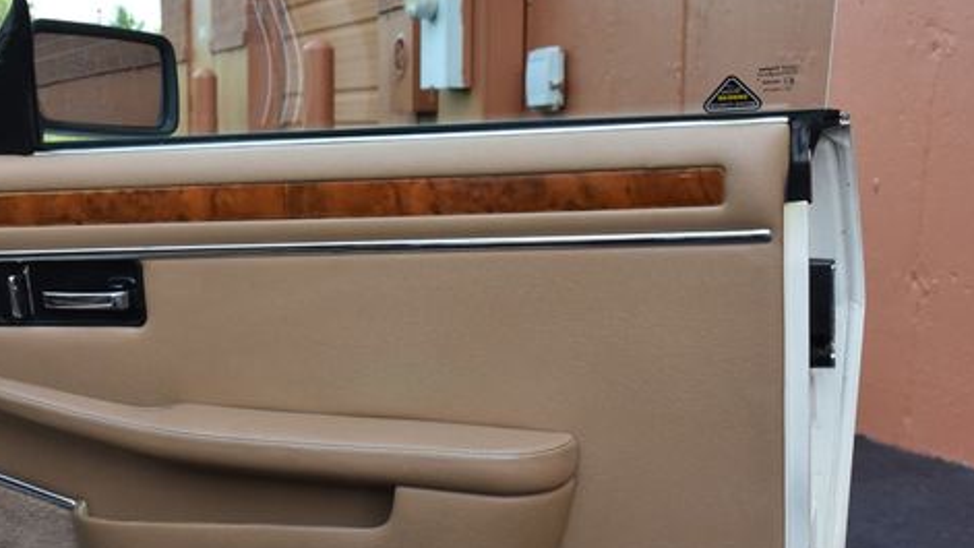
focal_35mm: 58
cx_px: 354
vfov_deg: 20.8
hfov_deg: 35.9
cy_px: 356
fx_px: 1491
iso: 800
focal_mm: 27
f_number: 8
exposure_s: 1/400
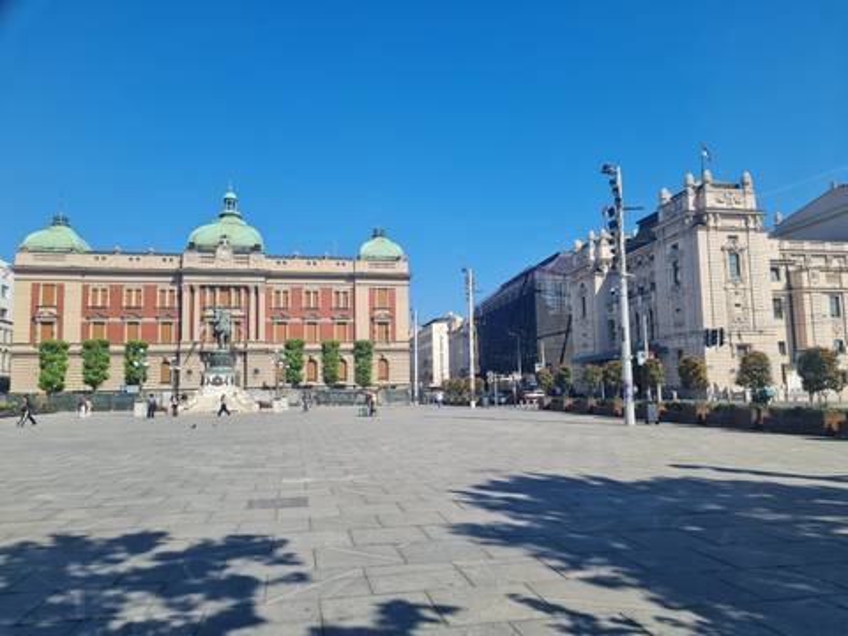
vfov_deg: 53.1
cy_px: 318
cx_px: 424
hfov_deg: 67.3
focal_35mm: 26
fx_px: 637
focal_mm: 5.4
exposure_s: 1/2472
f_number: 1.8
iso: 50
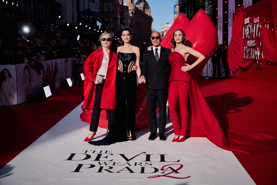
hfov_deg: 41.9
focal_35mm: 47
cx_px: 138
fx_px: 362
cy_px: 92
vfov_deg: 28.6
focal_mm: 47
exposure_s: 1/800
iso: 80
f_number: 4
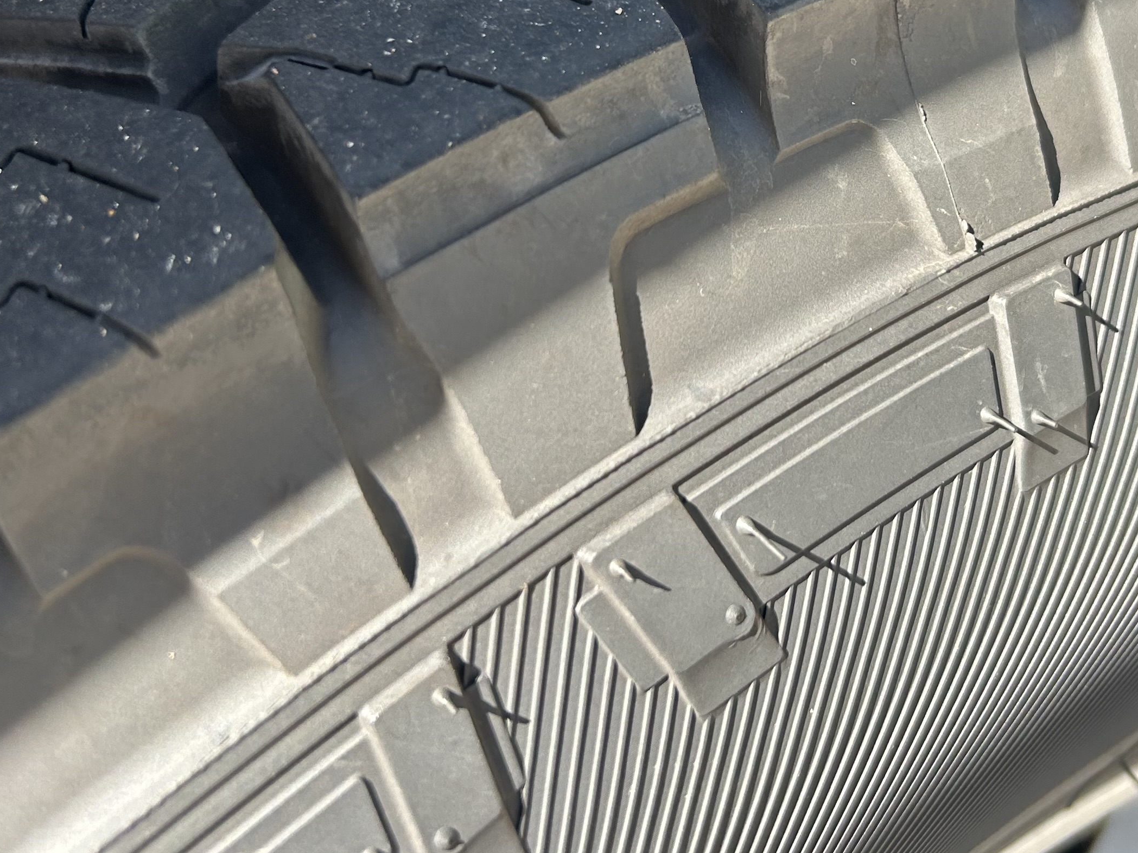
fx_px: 1643
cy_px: 80
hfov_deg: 37.8
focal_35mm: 50
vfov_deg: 28.0
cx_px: 759
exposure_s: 1/275
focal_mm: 5.7
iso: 40
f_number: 1.5
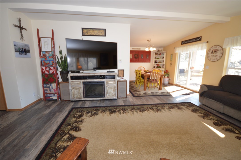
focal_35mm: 15
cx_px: 120
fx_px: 100
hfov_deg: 100.5
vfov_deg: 77.2
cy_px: 80
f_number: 4.5
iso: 400
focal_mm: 10
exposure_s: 1/100
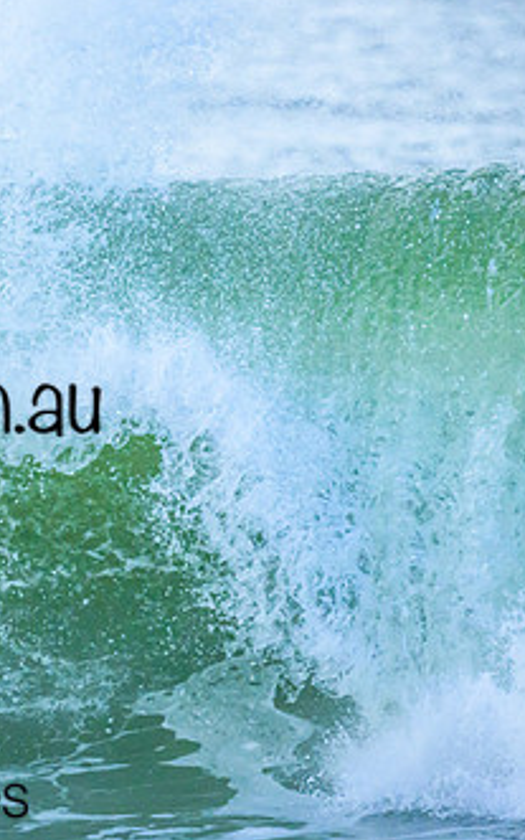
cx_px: -167
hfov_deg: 0.9
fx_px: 32722
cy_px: 374
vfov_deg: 1.5
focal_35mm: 1430
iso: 3600
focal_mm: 800
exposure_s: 1/2000
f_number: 11
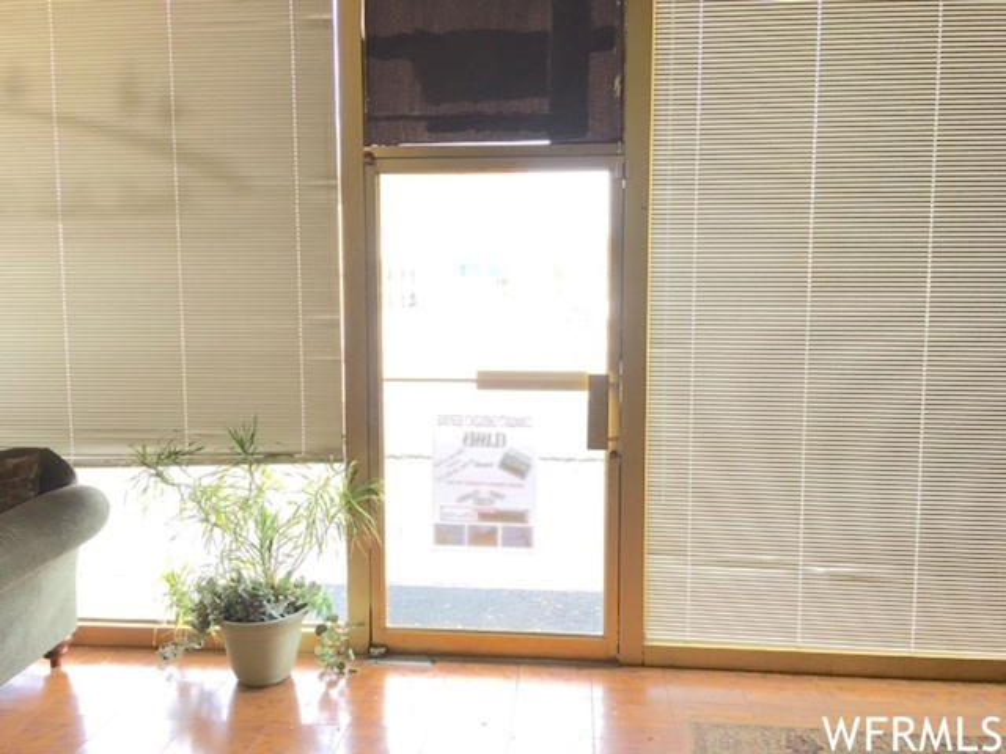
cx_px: 503
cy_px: 377
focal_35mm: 29
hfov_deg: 61.7
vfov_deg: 48.2
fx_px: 843
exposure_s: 1/30
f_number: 2.2
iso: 25
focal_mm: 4.15
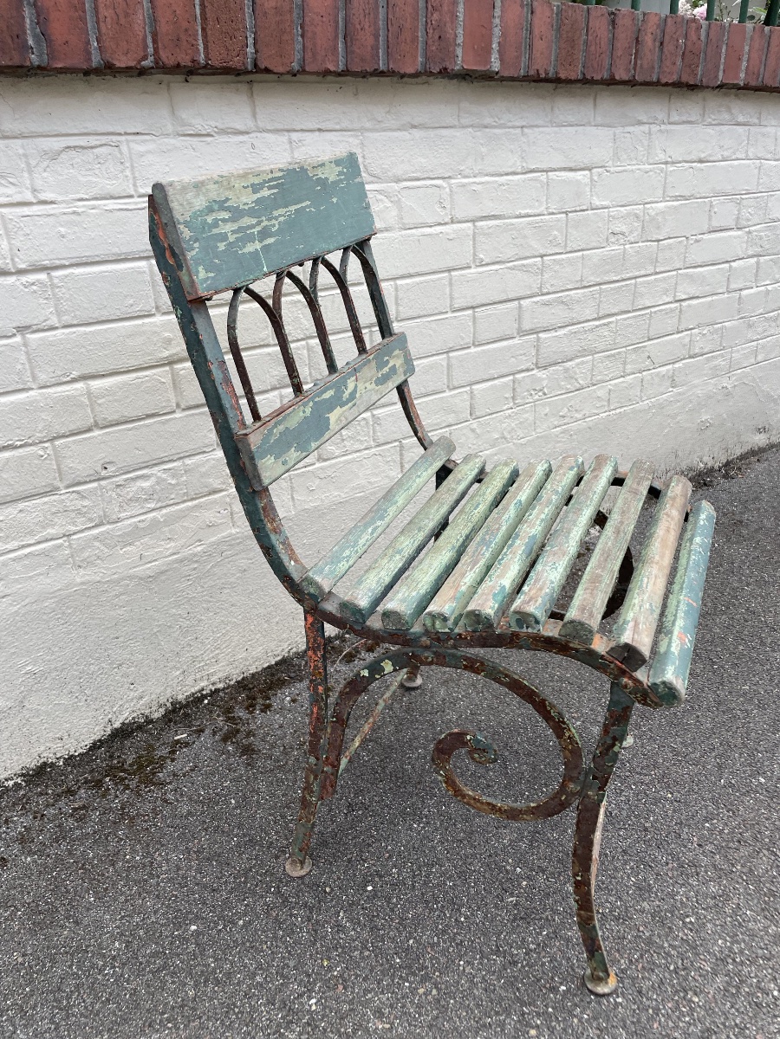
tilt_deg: -23.4
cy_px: 520
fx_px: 781
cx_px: 390
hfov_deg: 53.1
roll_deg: +3.5
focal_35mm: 26
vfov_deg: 67.3
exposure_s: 1/415
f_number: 1.6
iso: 32
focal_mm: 4.2
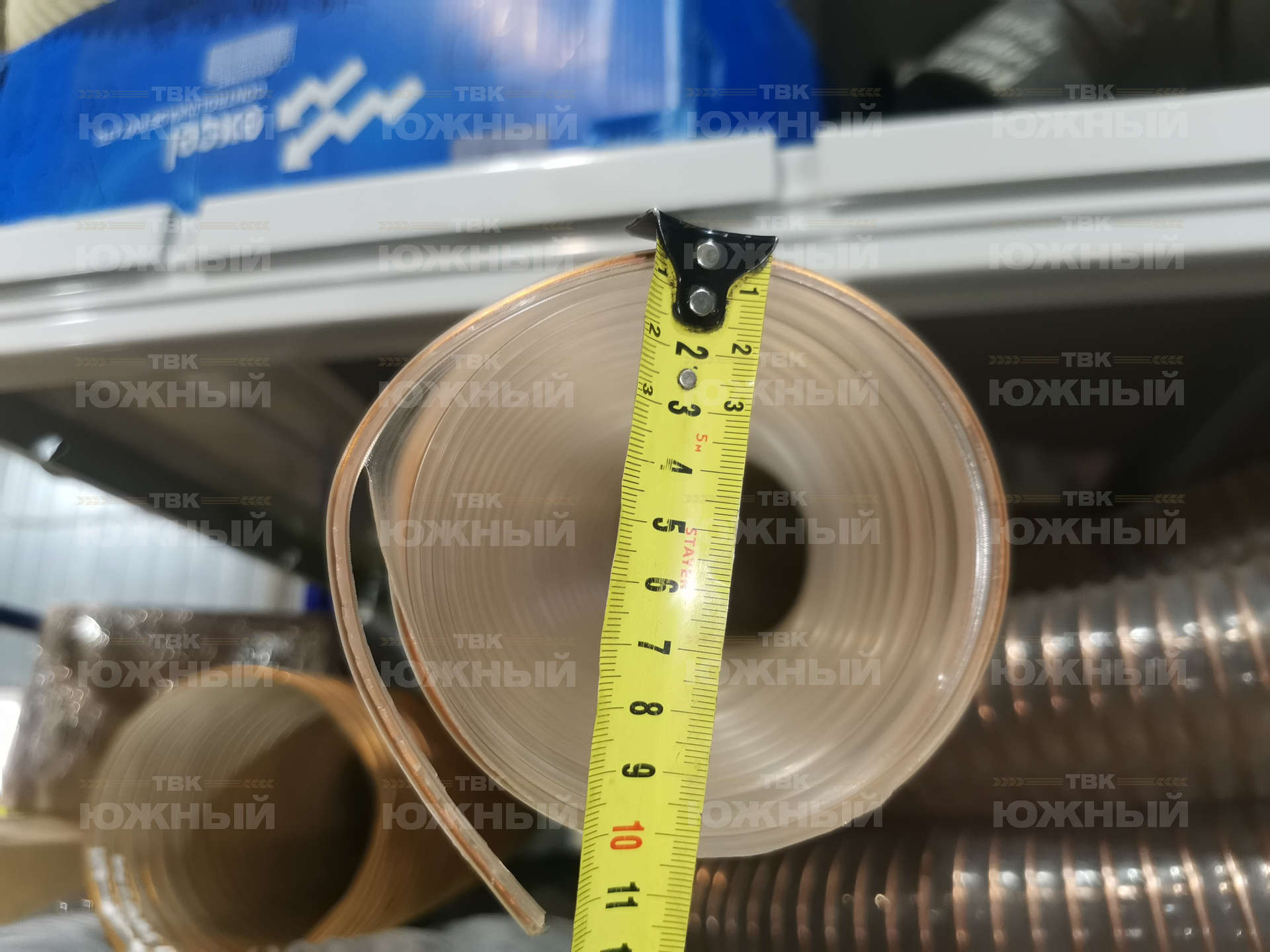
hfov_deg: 67.3
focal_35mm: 26
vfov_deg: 53.1
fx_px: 954
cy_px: 476
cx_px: 635
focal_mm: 4.66
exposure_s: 1/100
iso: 250
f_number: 1.4
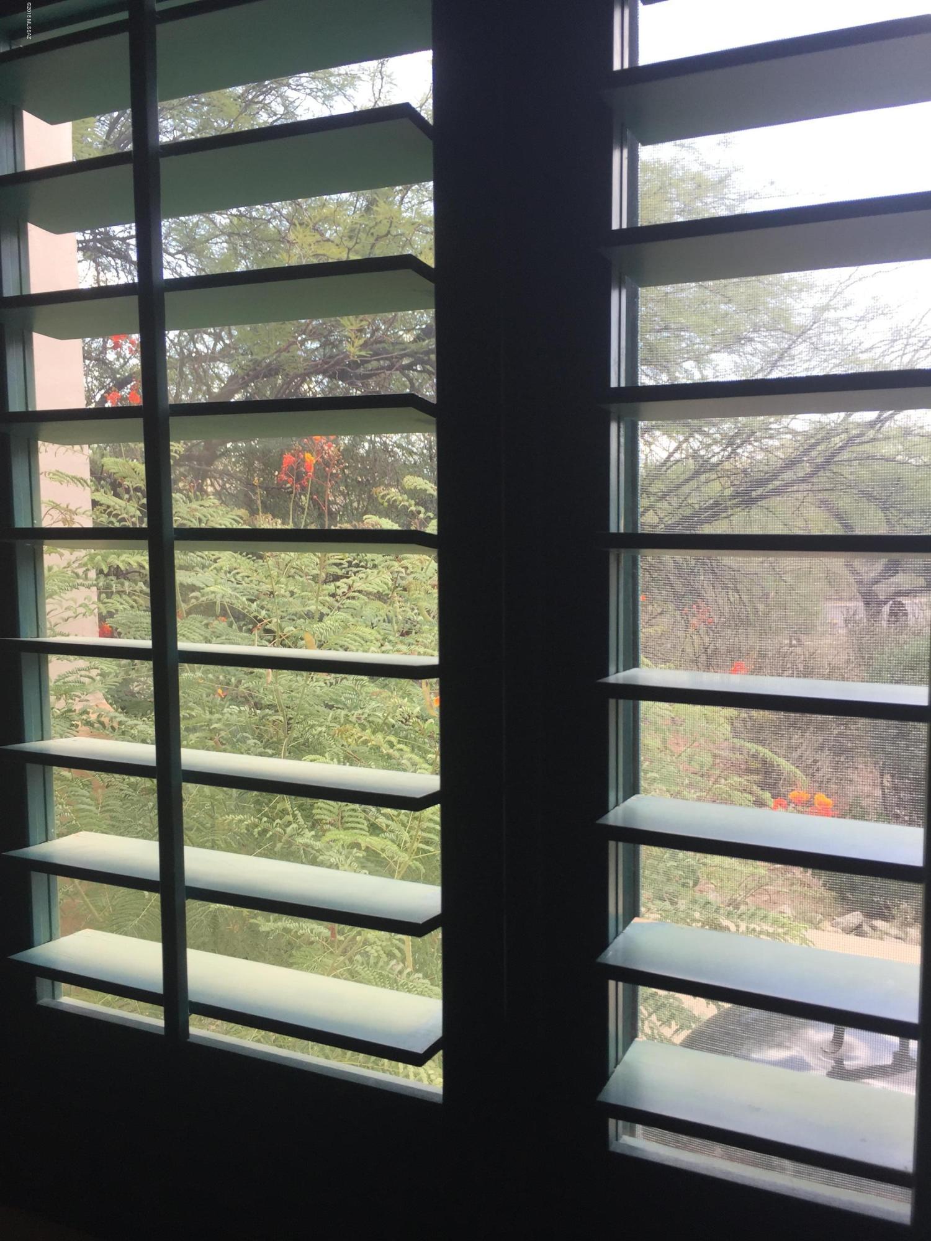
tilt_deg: -5.2
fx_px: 1040
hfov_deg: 48.2
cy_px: 620
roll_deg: +1.0
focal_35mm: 29
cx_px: 466
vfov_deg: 61.7
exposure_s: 1/215
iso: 32
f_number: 2.2
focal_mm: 4.15
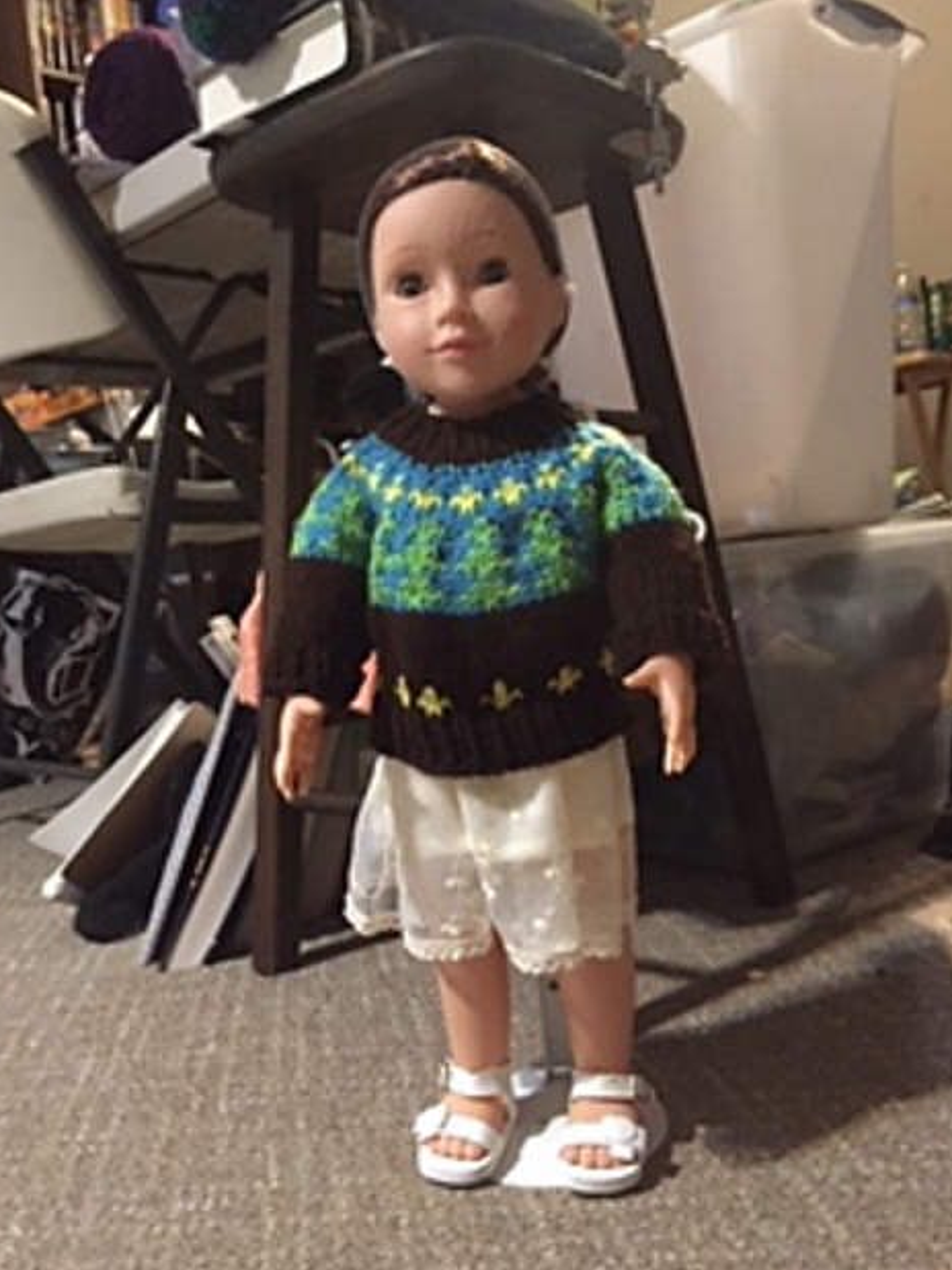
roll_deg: +5.1
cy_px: 652
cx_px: 474
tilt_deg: -2.4
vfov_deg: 60.0
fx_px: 1100
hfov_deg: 46.8
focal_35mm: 30
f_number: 2.2
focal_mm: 4.15
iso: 500
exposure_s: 1/15
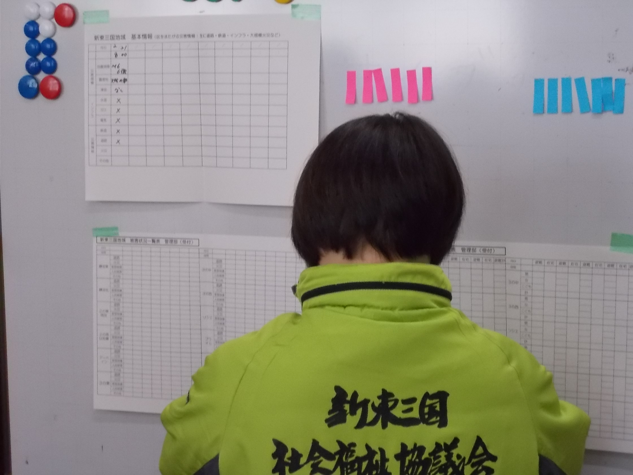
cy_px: 238
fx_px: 1573
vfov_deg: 17.2
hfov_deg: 22.8
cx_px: 316
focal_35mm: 86
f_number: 6.3
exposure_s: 1/80
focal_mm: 15.4
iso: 450
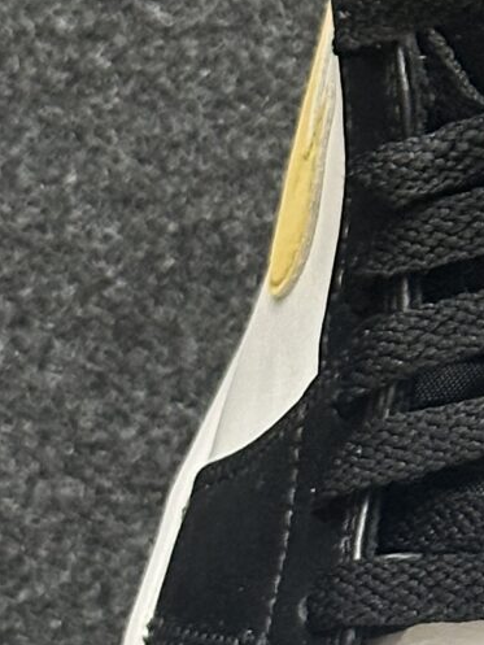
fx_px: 4603
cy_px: 274
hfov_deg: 5.9
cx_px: 912
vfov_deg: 8.0
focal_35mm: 247
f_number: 1.78
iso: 500
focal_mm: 6.86
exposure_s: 1/34
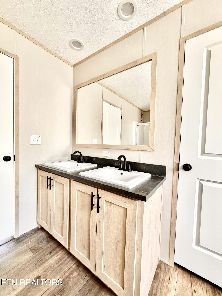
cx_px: 111
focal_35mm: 14
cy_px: 148
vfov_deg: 102.1
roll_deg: -2.3
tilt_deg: -1.8
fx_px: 120
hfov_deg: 85.7
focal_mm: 2.22
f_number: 2.2
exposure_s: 1/117
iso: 320
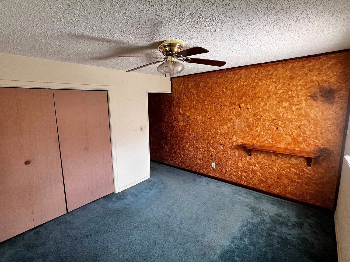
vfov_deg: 78.1
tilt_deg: -9.0
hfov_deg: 94.1
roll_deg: +2.1
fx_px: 162
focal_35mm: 16
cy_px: 132
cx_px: 155
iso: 125
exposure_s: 1/99
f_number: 1.8
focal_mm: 1.57
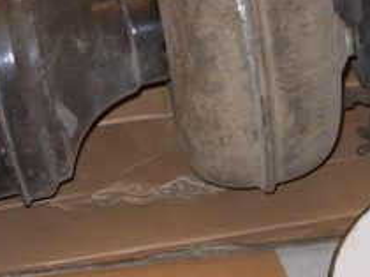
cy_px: 166
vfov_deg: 12.7
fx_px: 1238
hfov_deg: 17.0
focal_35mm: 116
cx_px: 233
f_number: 2.9
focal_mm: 6.3
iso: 50
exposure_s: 1/32
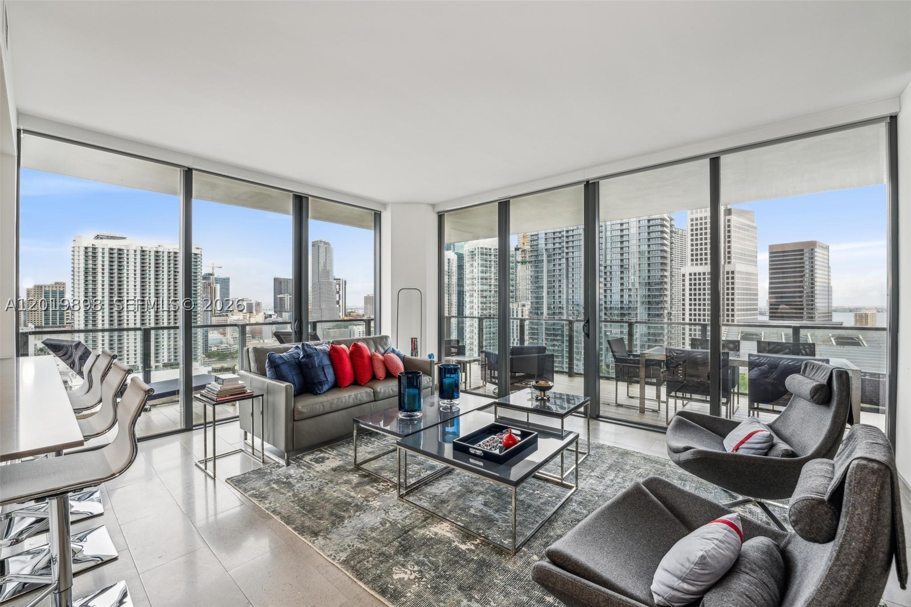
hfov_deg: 104.3
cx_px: 456
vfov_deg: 81.2
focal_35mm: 14
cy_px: 304
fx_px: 354
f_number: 9
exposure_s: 1/80
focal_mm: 14
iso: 200
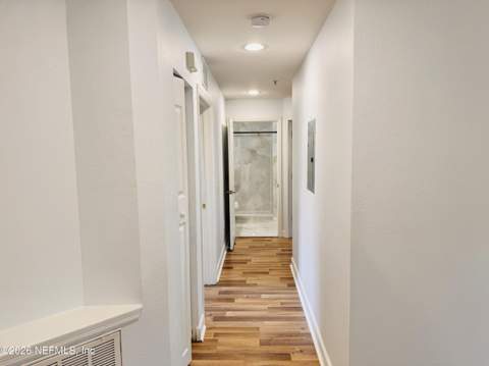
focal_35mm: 24
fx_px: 339
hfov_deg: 71.7
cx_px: 244
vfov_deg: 56.7
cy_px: 183
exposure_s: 1/120
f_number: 1.78
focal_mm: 6.76
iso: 100
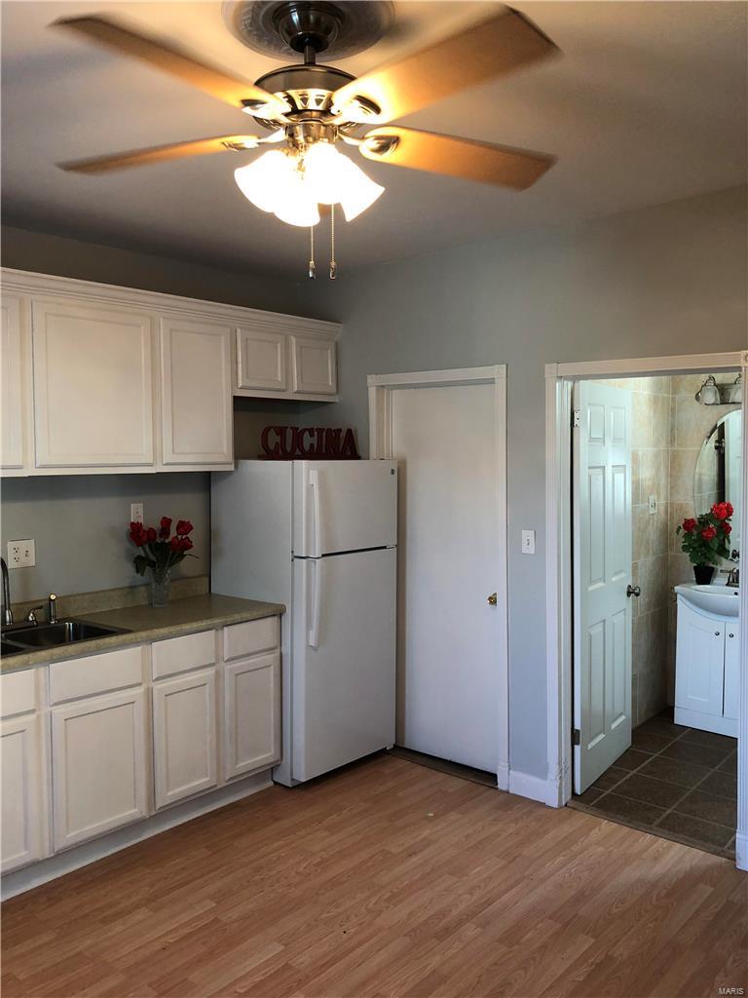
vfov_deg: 61.7
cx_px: 374
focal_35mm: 29
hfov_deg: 48.2
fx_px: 836
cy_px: 499
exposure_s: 1/15
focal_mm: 3.99
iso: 40
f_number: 1.8
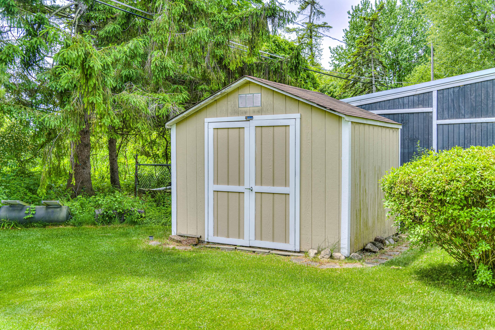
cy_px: 165
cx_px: 248
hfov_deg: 53.1
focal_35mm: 36
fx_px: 495
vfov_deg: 36.9
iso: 200
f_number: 3.2
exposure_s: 1/1000
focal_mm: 36
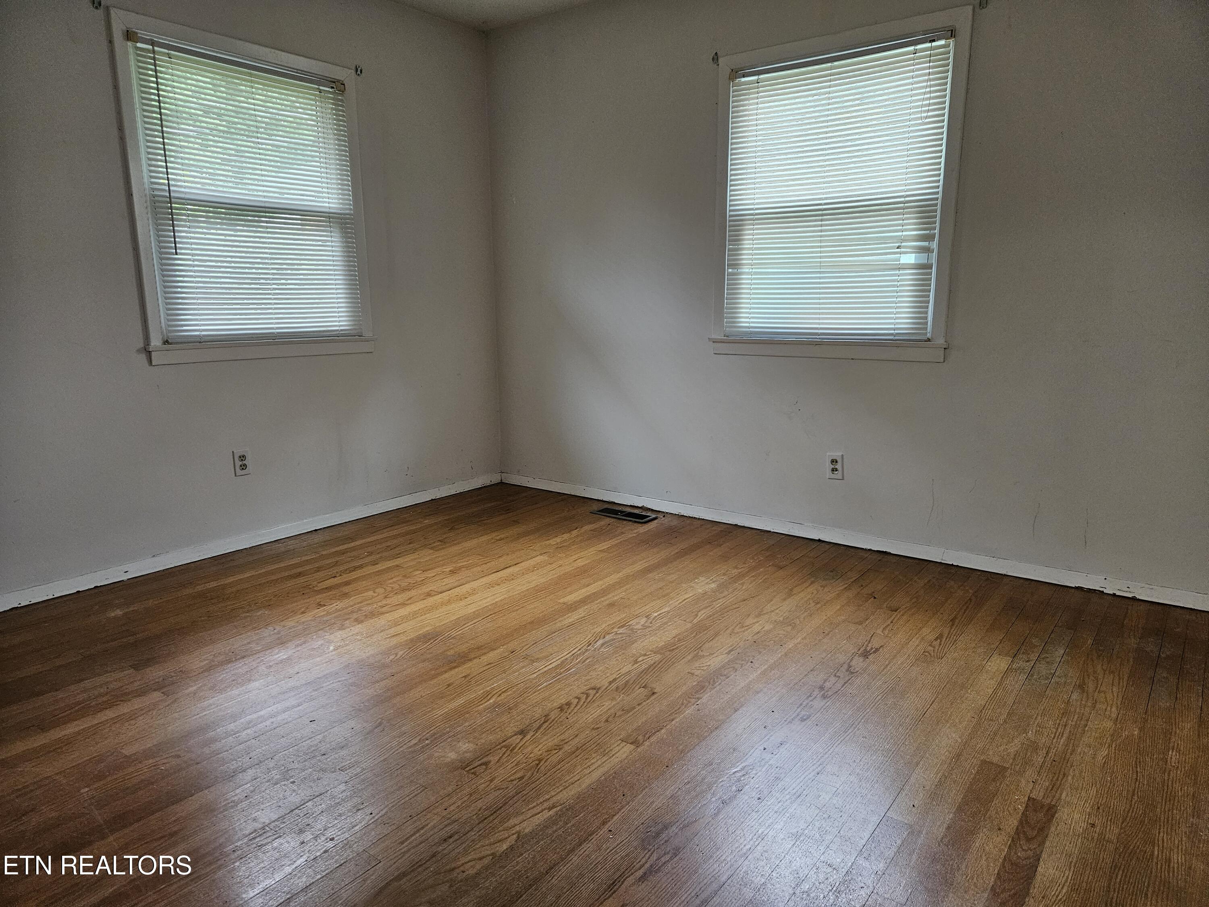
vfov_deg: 58.9
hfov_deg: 73.9
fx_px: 803
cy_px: 454
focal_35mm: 23
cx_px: 604
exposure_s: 1/120
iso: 500
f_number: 1.8
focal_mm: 5.4
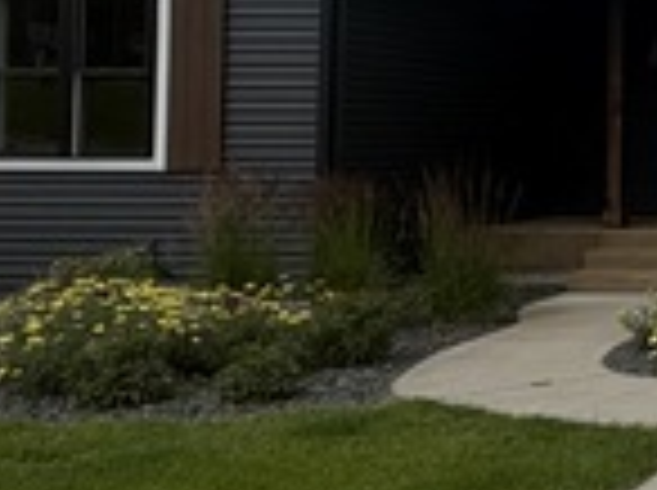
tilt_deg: +1.5
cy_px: 99
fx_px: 1213
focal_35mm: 64
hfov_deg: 21.1
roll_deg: +0.0
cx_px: 1168
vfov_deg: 22.6
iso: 20
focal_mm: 2.22
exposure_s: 1/1145
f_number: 2.2
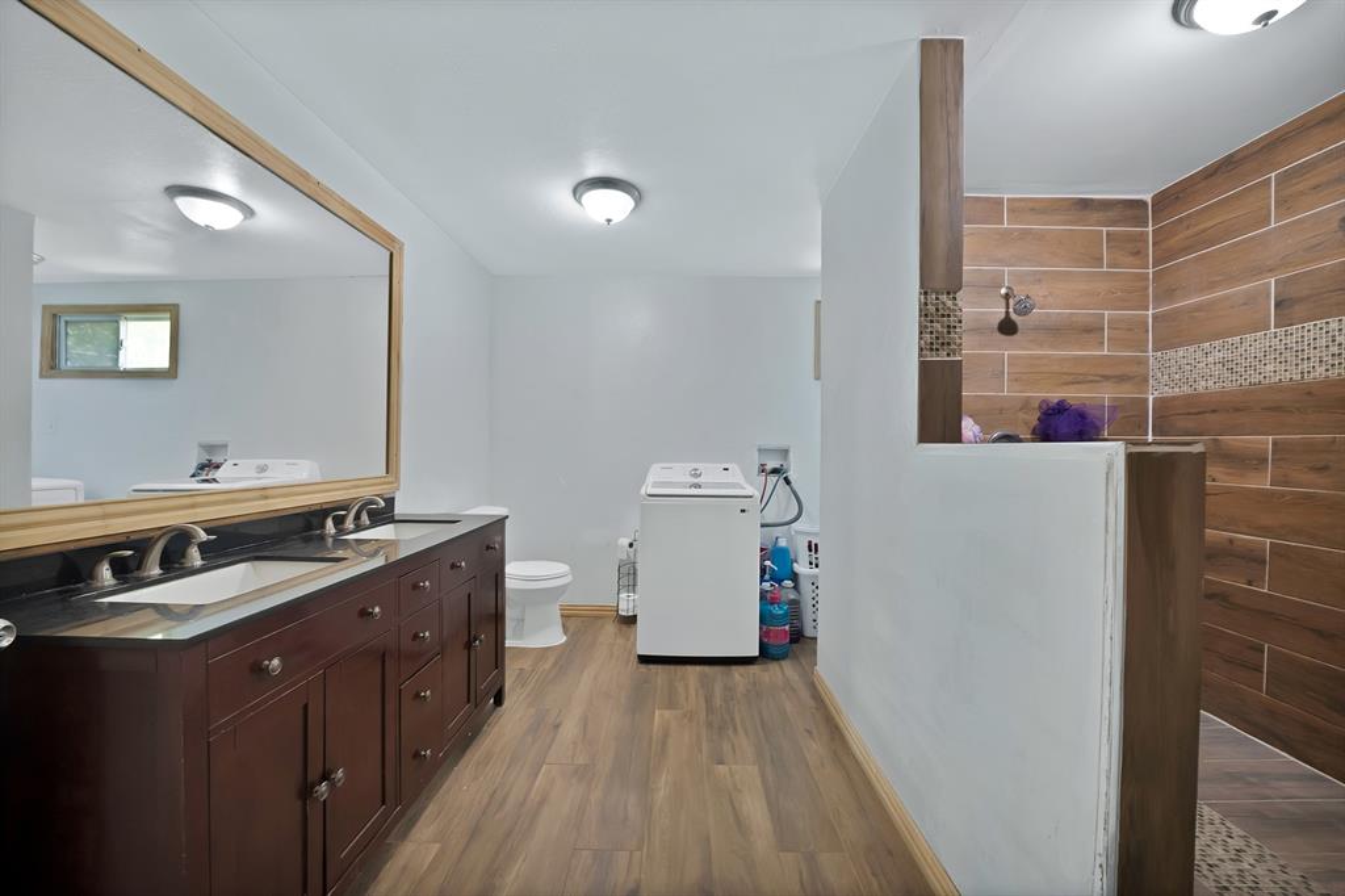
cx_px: 672
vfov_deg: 90.0
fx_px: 448
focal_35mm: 12
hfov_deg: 112.6
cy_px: 448
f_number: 9
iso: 640
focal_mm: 12
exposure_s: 2.5
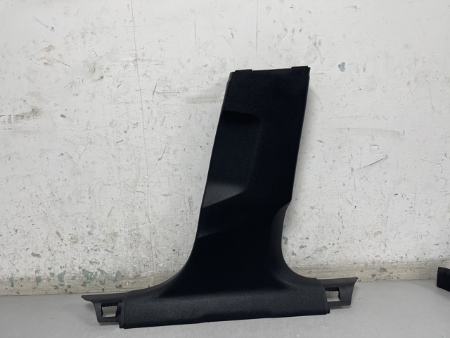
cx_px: 225
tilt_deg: -14.3
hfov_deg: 69.4
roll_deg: +1.2
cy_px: 169
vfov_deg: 54.9
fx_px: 325
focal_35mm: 25
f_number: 1.6
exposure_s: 1/100
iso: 80
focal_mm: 5.1
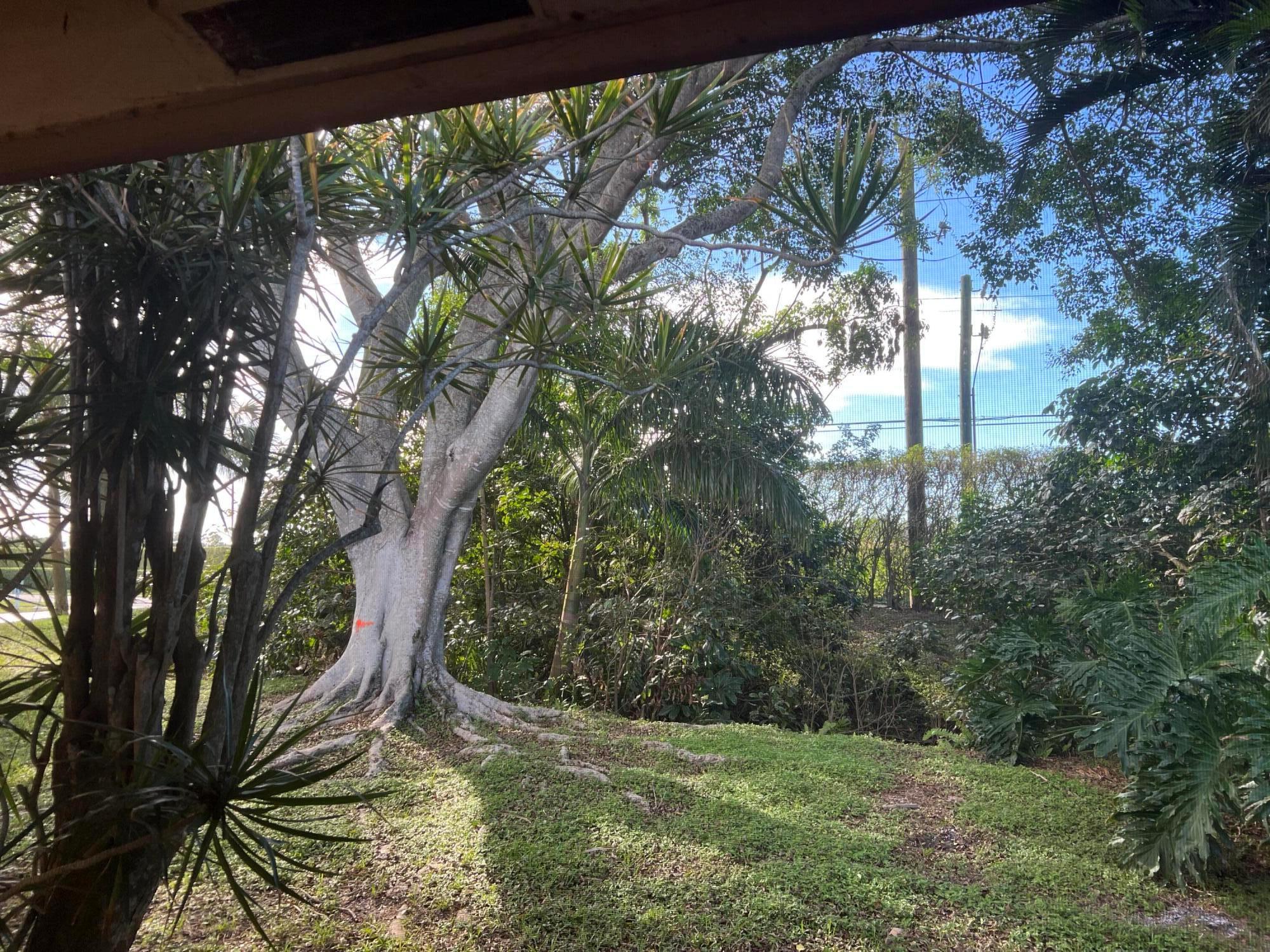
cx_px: 635
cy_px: 476
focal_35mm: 26
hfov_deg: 67.3
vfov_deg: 53.1
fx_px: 954
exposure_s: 1/239
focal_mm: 5.7
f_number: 1.5
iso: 40
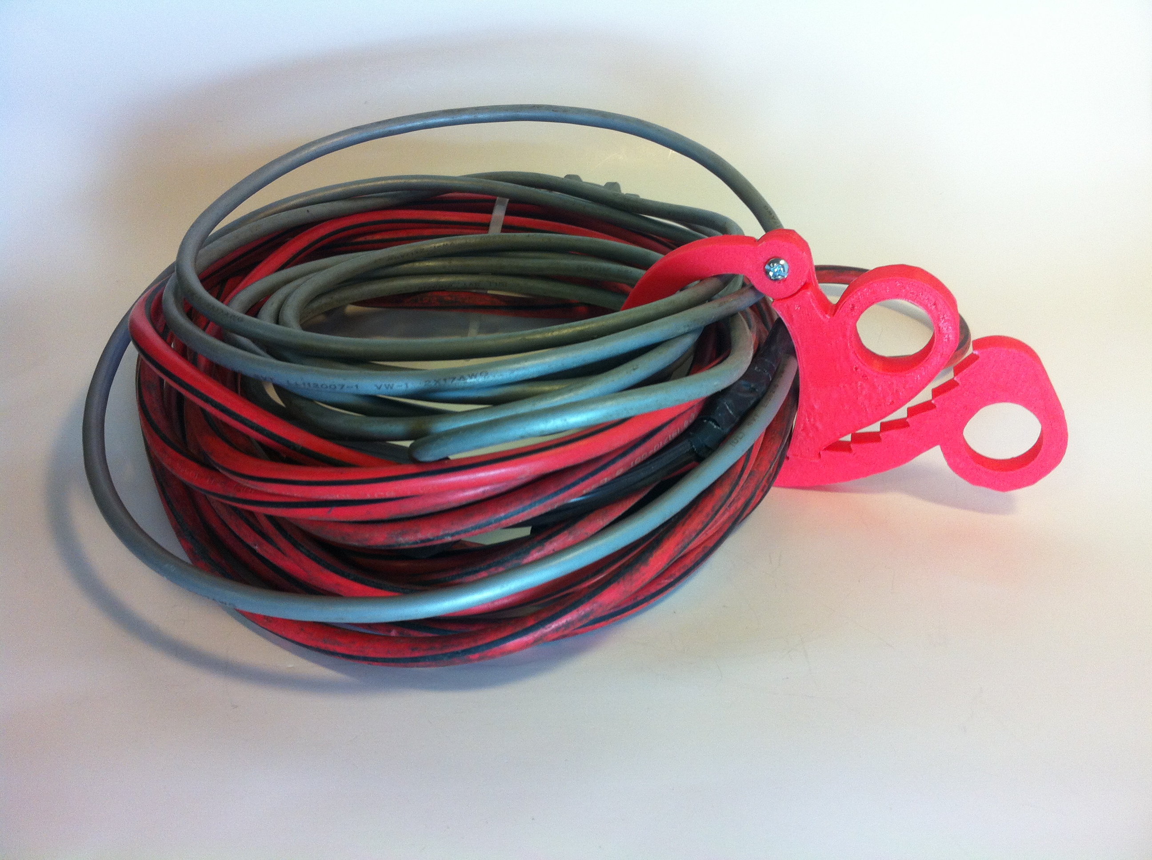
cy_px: 430
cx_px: 576
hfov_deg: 52.7
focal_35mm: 35
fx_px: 1163
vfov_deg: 40.6
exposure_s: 1/50
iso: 100
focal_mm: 3.85
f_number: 2.8
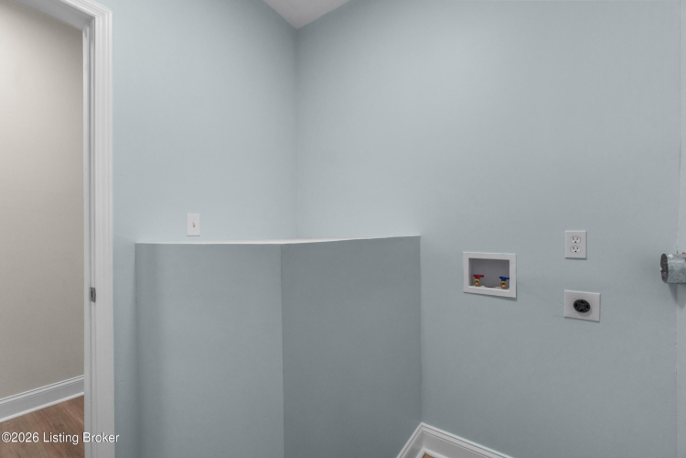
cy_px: 229
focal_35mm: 15
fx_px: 286
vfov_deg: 77.3
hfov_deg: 100.4
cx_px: 343
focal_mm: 10
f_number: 8
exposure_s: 1/20
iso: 400
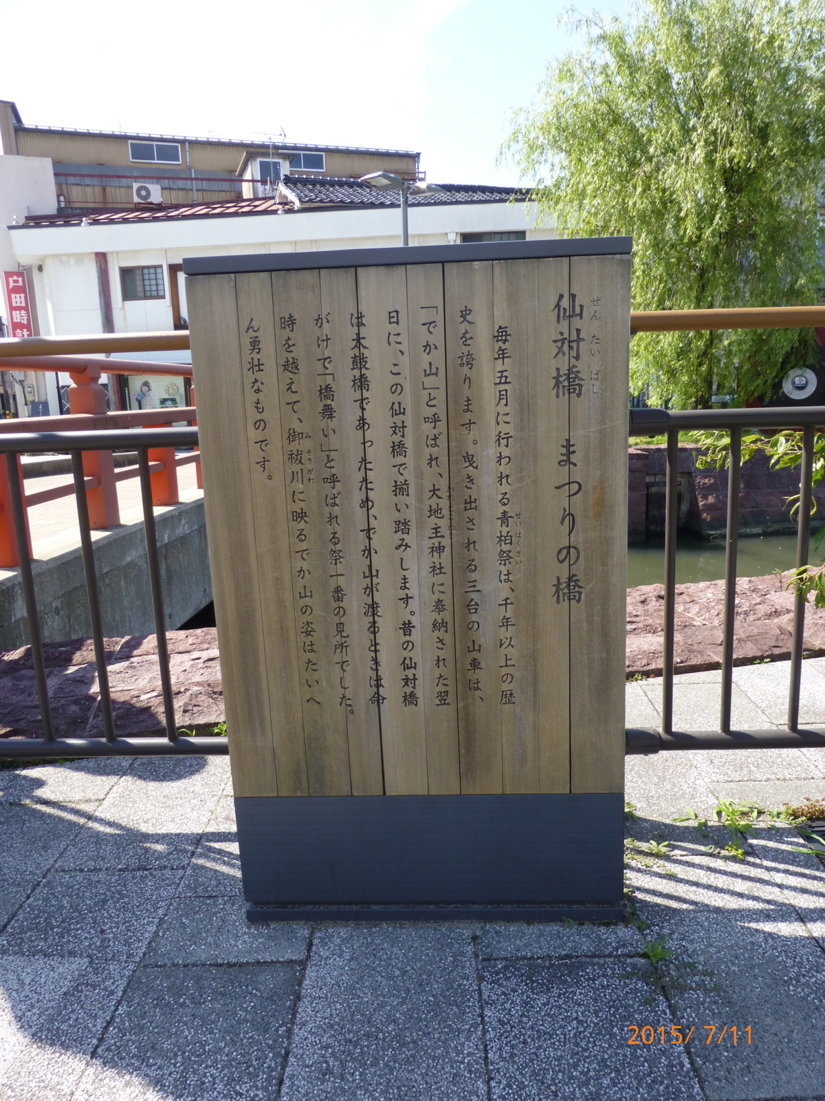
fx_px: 763
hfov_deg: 56.8
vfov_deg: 71.6
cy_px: 550
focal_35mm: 24
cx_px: 412
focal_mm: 4.3
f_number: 4
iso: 100
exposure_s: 1/250
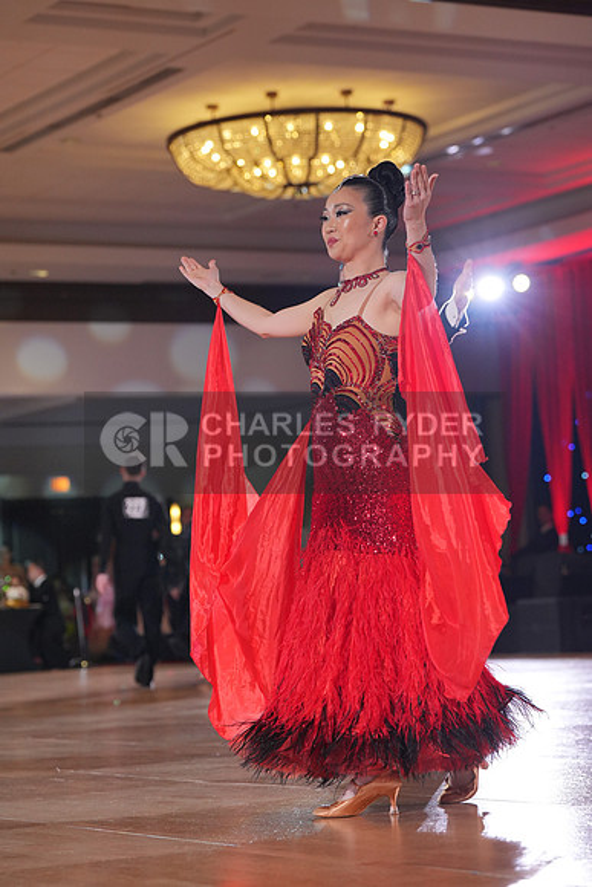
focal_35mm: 93
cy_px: 444
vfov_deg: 21.9
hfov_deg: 14.7
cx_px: 296
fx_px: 2292
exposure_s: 1/500
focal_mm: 93
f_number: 4
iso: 2000
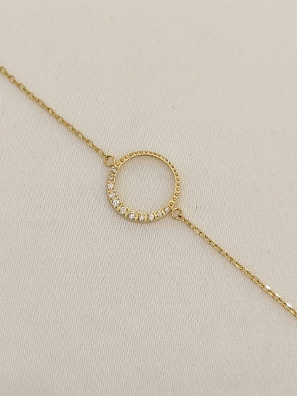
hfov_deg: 18.0
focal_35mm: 82
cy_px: 198
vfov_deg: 23.8
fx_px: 938
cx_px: 148
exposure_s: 1/50
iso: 100
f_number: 1.8
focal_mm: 4.75
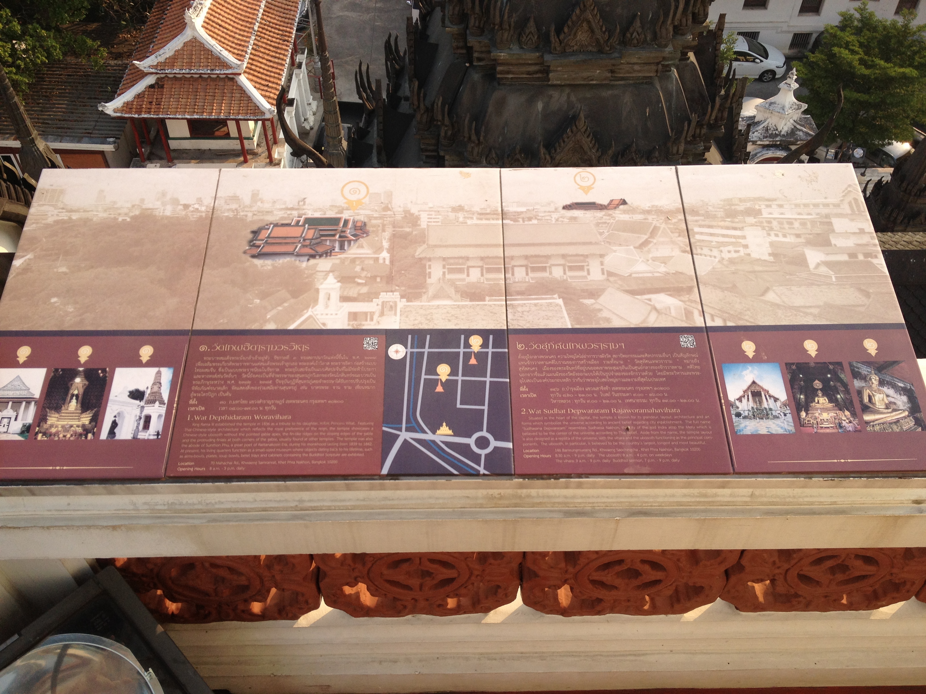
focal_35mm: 35
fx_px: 936
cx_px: 463
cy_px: 347
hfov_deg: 52.6
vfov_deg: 40.7
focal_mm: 4.28
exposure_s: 1/699
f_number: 2.4
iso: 64
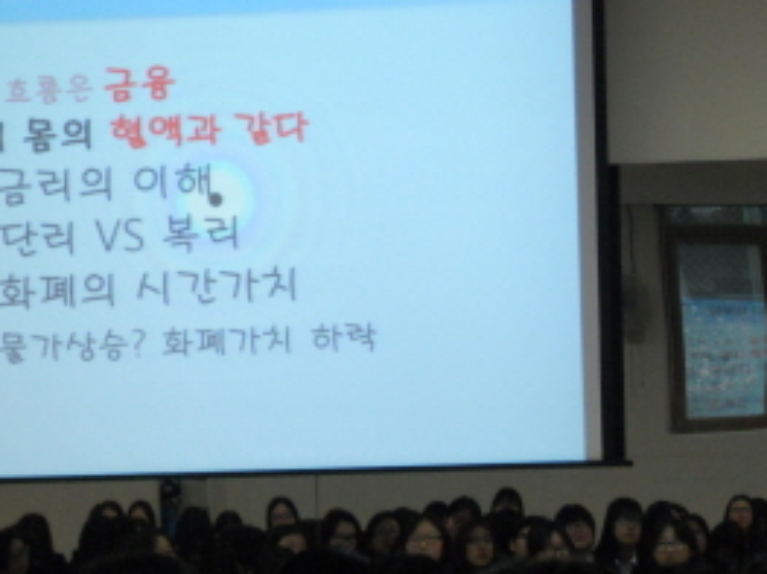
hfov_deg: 11.3
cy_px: 299
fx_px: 3876
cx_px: 624
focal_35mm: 175
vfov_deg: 8.5
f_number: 5.4
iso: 320
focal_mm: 16.5
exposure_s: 1/30
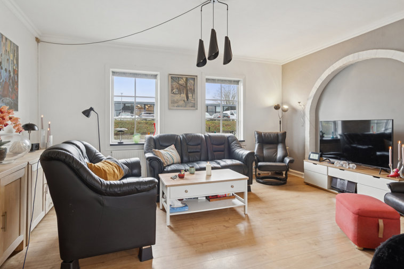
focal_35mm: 19
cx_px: 200
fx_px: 213
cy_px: 133
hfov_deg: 86.9
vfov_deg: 64.5
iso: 320
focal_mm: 18
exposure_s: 1/2.5
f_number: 7.1
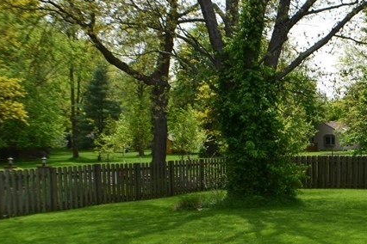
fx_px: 1053
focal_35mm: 103
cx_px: 435
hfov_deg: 18.8
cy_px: 224
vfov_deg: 13.1
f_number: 11
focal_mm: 27
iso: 400
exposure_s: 1/400
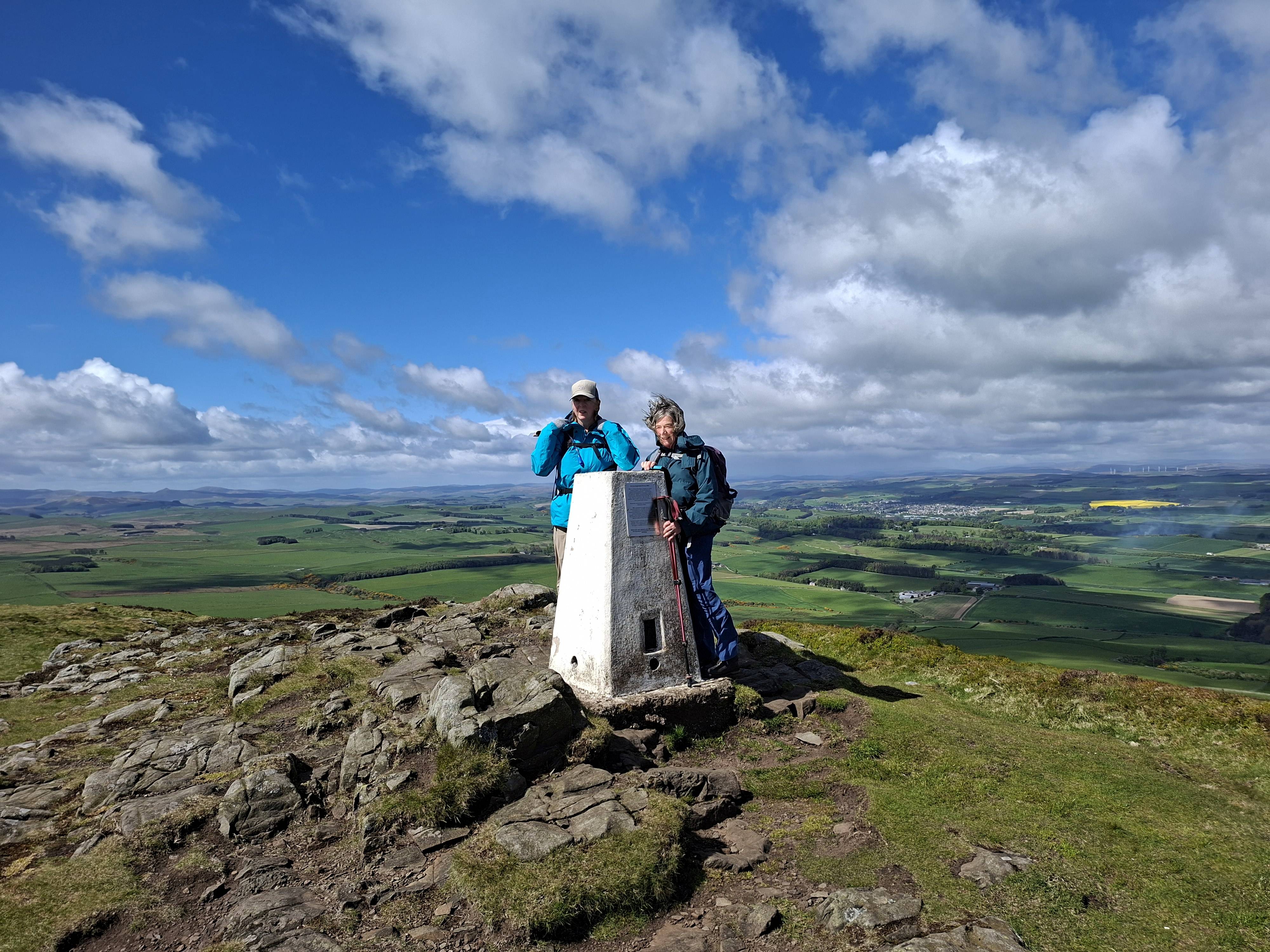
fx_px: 844
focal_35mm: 23
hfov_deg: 73.9
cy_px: 476
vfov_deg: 58.9
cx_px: 635
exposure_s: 1/1912
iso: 50
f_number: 1.8
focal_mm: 5.54
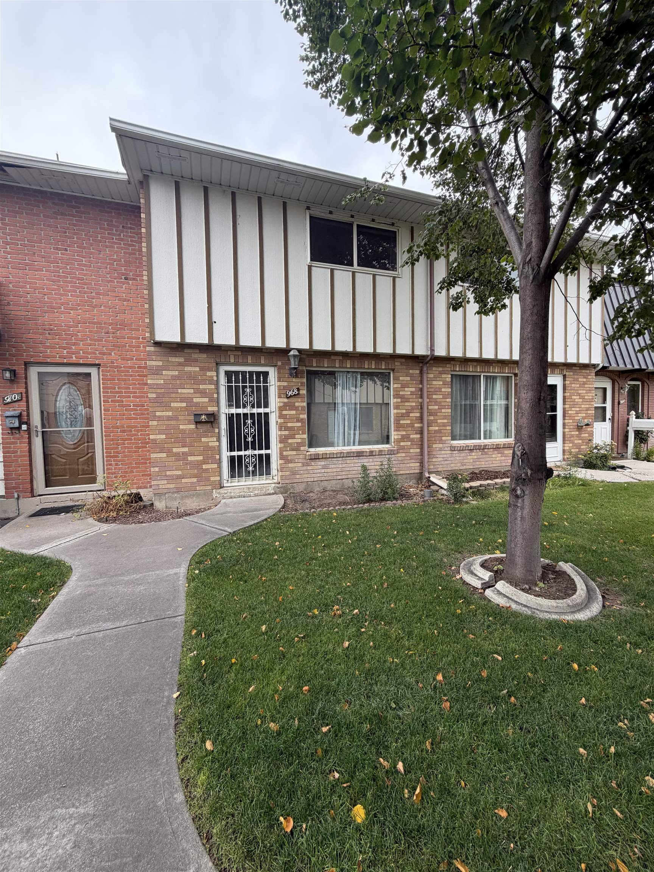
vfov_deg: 102.1
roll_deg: +0.7
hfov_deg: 85.7
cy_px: 436
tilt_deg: -2.9
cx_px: 327
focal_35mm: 14
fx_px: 353
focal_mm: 2.22
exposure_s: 1/212
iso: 50
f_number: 2.2
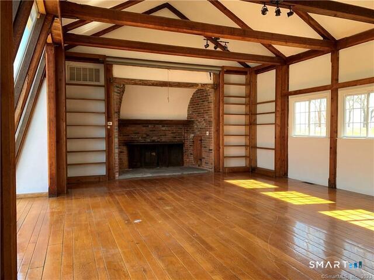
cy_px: 140
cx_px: 187
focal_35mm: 26
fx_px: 281
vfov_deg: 53.1
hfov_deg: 67.3
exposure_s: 1/121
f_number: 1.8
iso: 80
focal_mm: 4.25
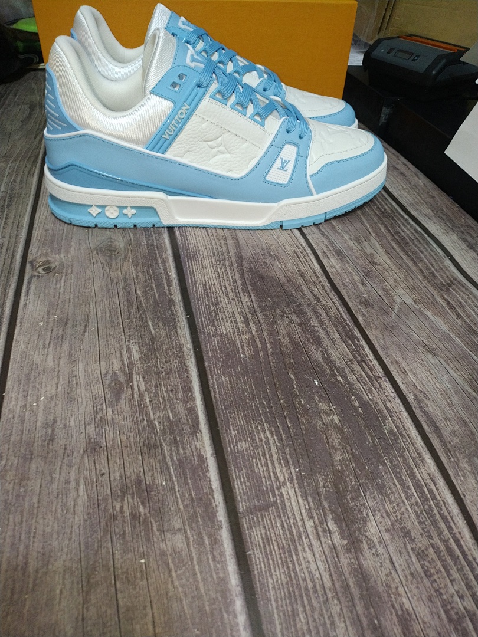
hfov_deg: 56.8
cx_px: 239
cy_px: 318
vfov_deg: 71.6
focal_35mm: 24
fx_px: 442
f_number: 1.9
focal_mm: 3.94
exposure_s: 1/20
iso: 160
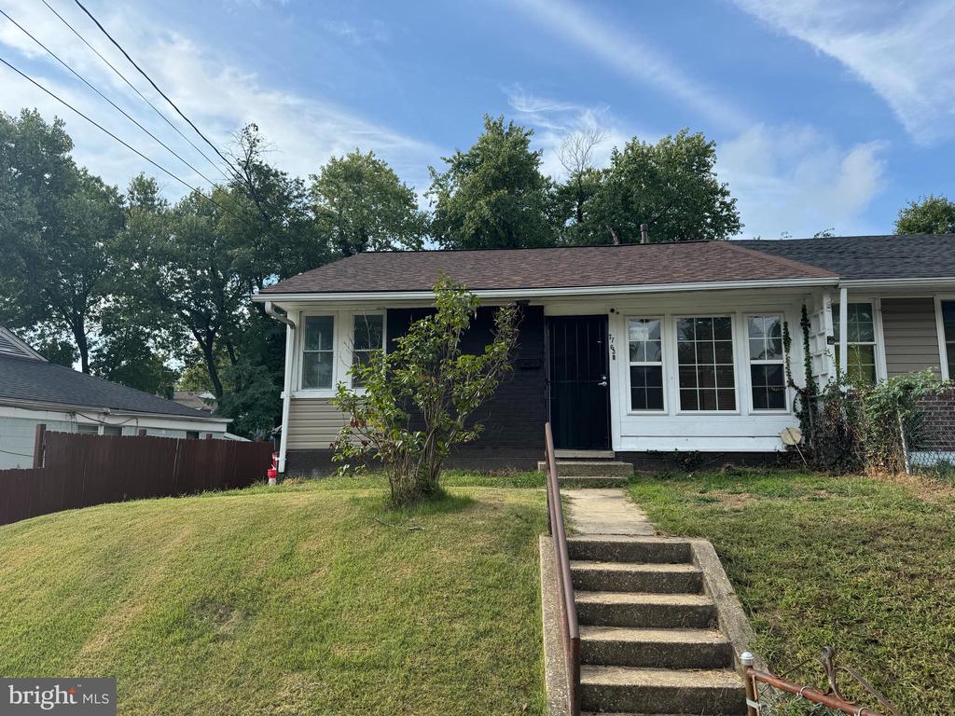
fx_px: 662
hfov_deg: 71.6
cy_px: 358
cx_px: 478
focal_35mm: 24
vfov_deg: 56.8
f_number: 1.78
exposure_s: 1/2710
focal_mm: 6.76
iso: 80
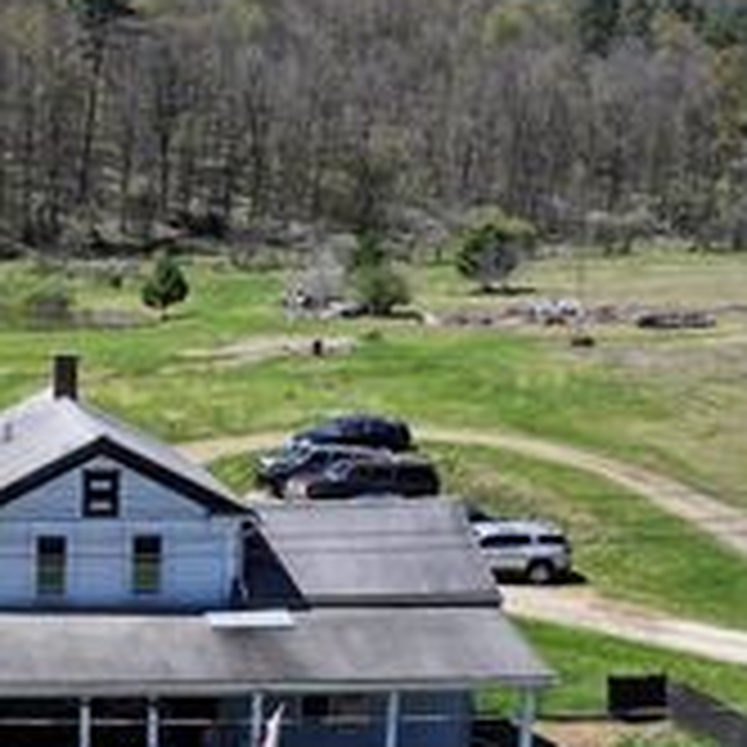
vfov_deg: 26.2
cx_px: -32
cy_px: 641
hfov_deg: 25.3
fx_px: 1563
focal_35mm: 64
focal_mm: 12.29
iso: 110
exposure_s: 1/1600
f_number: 2.8
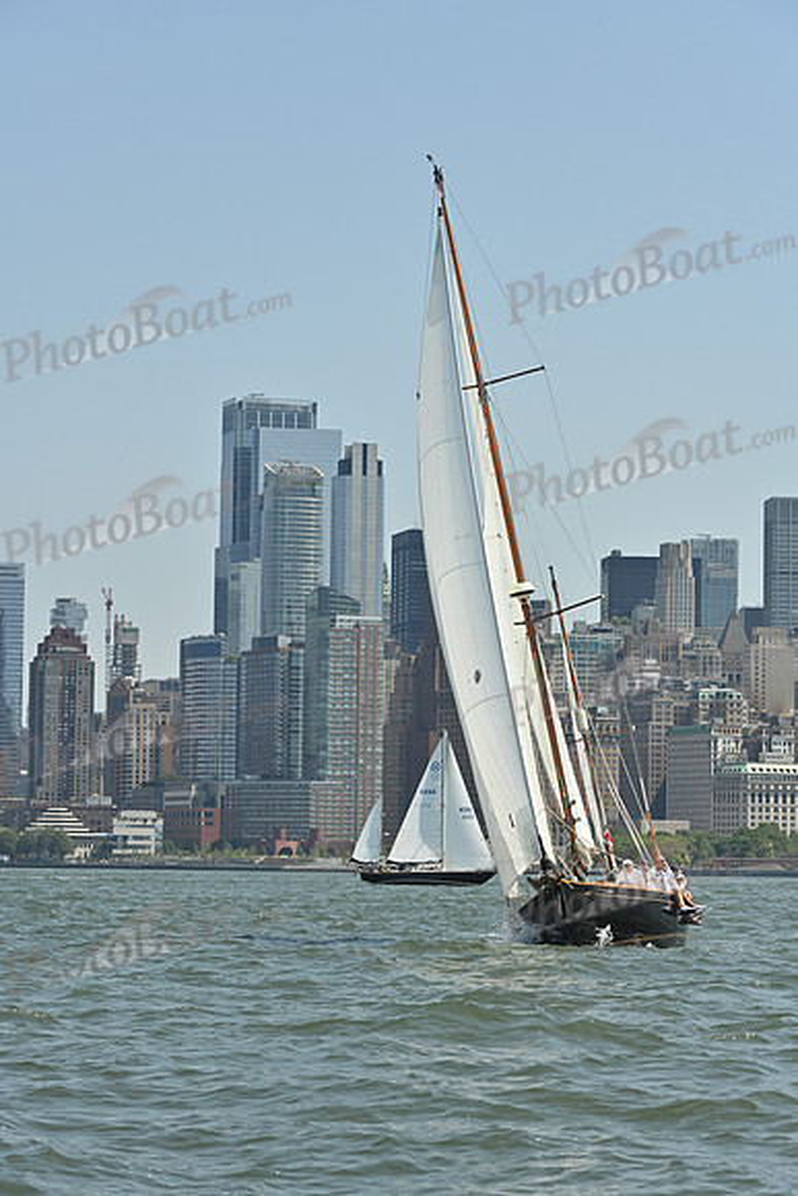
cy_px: 598
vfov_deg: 19.5
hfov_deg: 13.0
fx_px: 3489
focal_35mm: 105
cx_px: 399
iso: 320
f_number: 7.1
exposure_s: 1/1250
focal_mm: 105
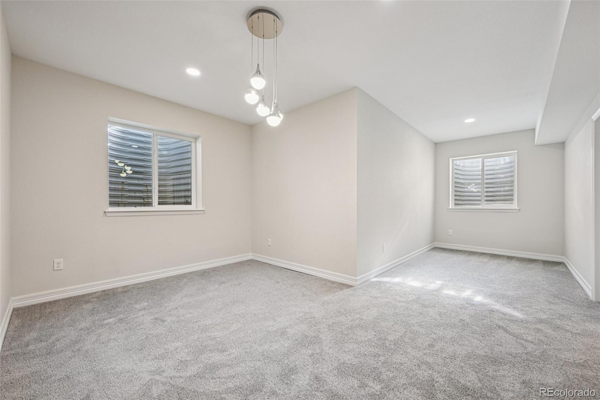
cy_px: 200
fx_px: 233
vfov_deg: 81.2
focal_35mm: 14
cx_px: 300
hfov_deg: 104.3
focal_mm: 14
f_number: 8
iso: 250
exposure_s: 1/15
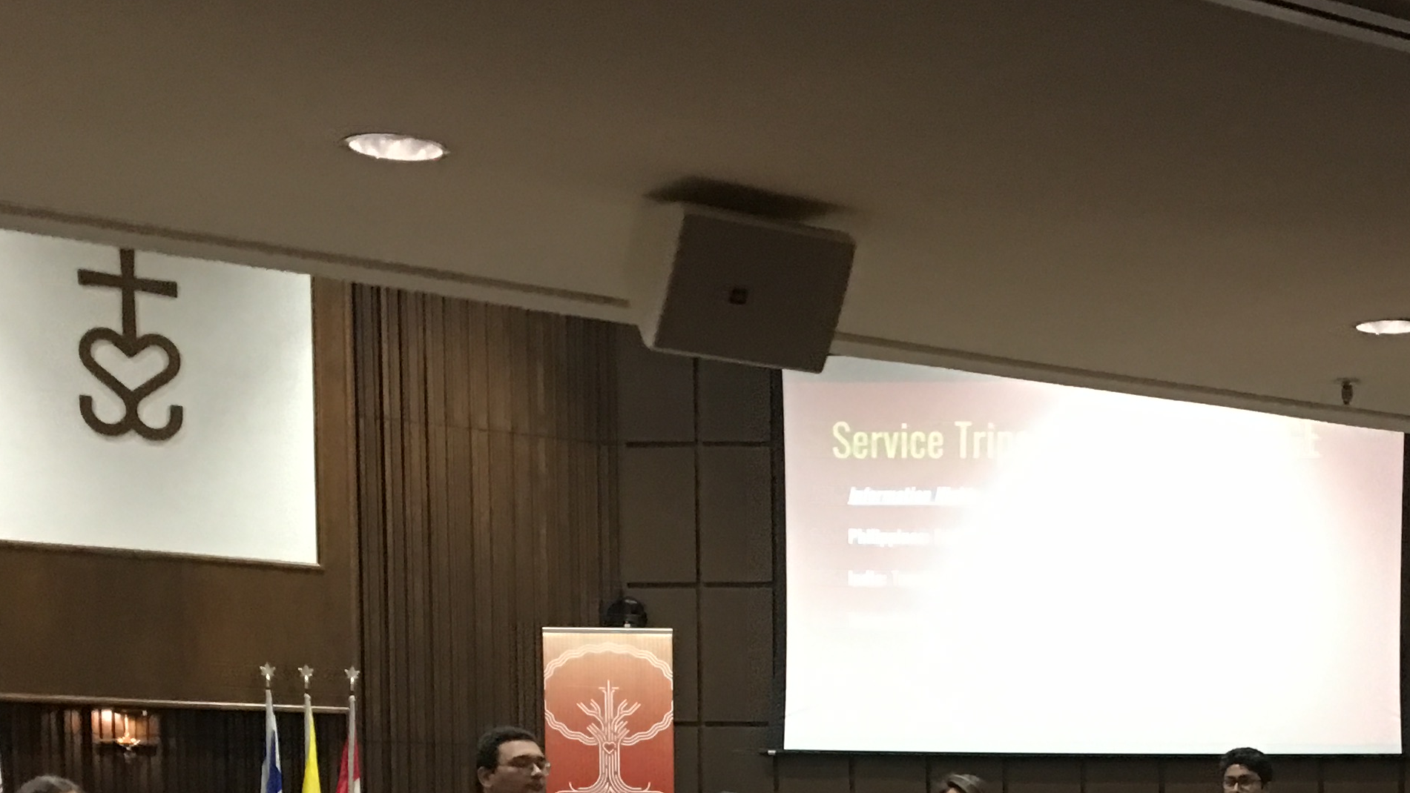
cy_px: 1012
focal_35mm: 67
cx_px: 1071
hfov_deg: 30.9
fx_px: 2505
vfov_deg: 17.0
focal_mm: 4.15
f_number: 2.2
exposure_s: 1/4
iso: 64
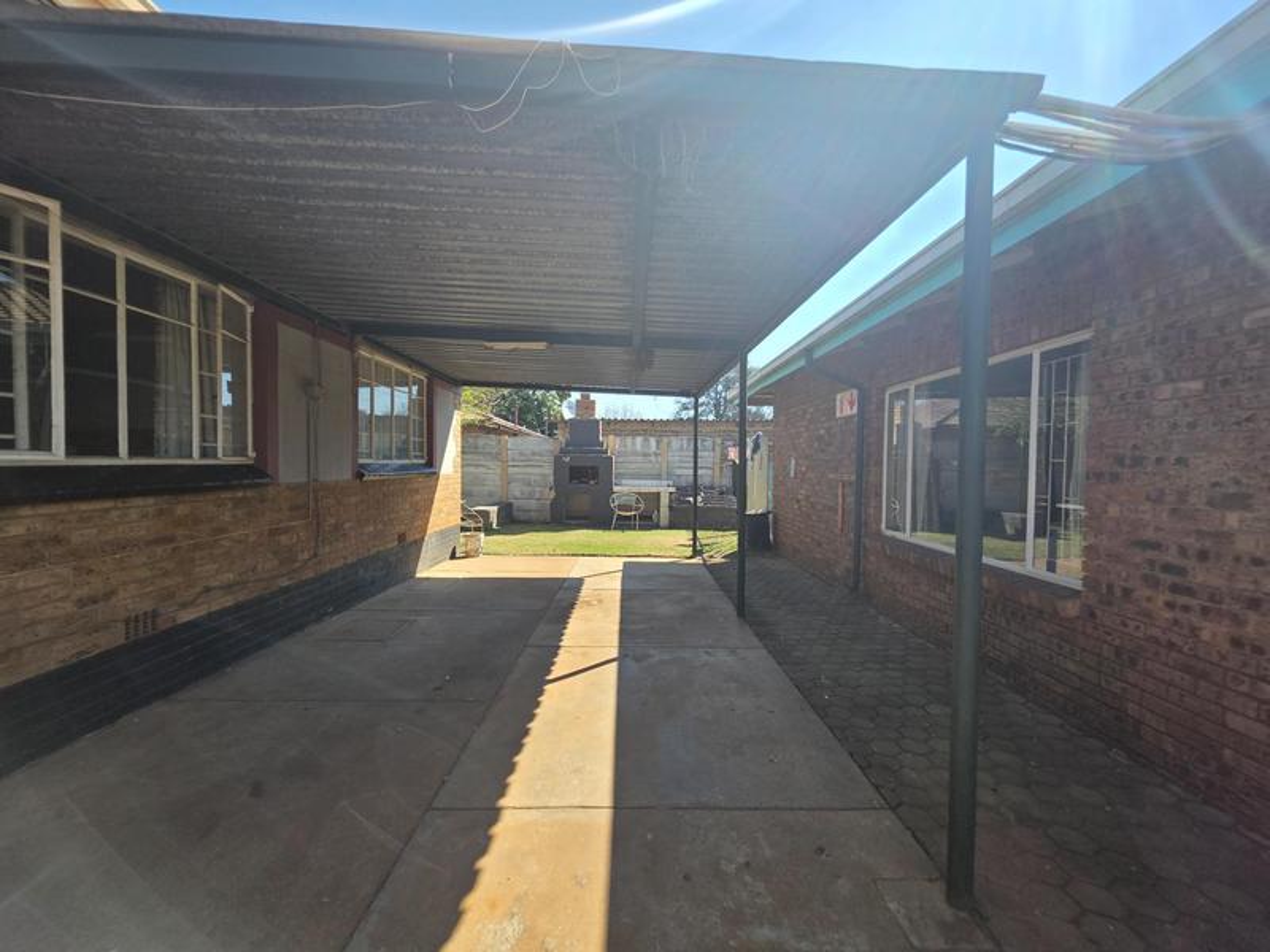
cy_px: 476
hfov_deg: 106.2
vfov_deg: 89.9
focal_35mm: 13
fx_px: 477
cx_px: 635
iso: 40
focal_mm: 2.2
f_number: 1.9
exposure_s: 1/1070
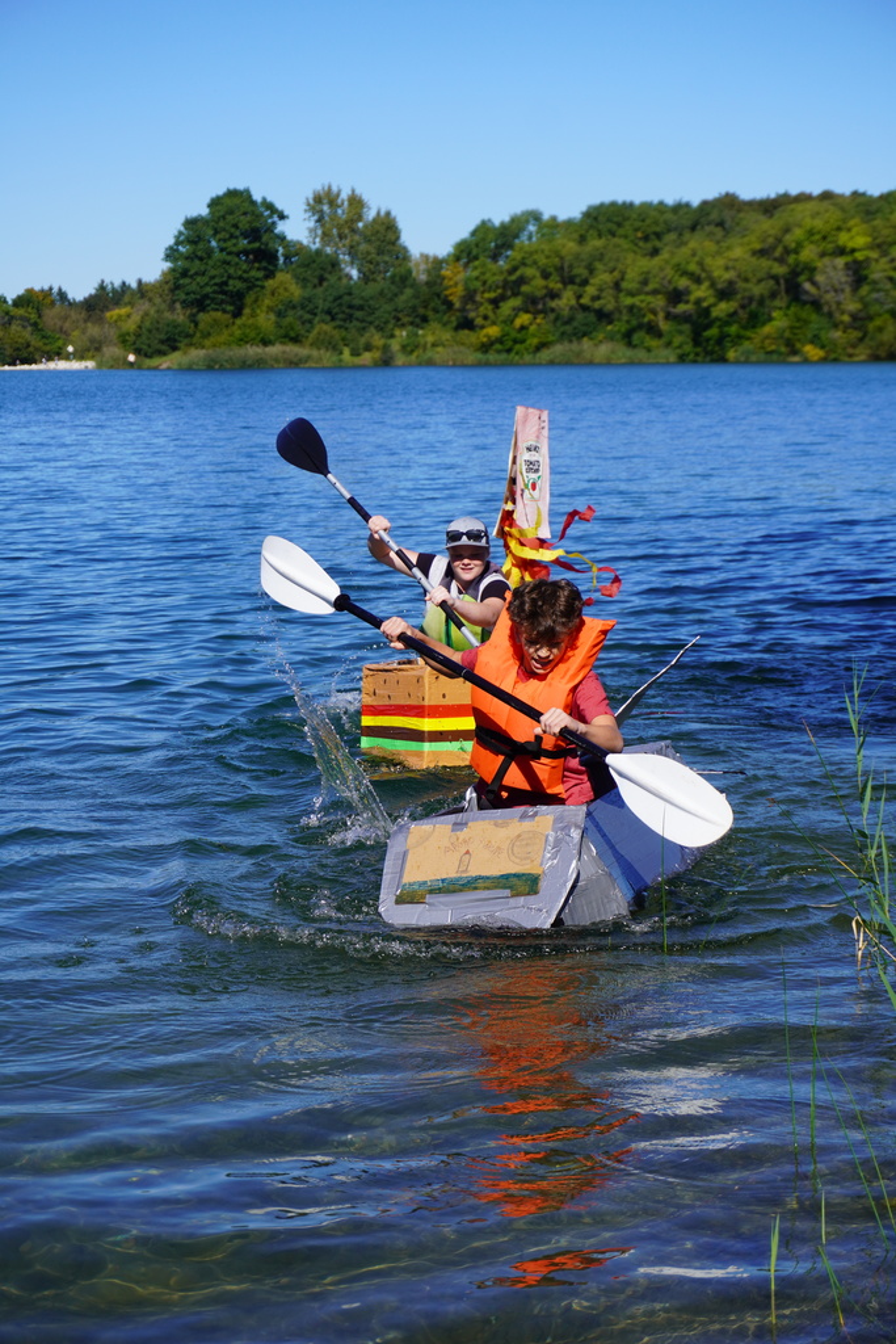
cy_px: 672
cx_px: 448
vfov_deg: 27.0
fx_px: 2799
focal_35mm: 75
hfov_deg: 18.2
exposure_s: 1/640
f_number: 5.6
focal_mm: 50
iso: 100
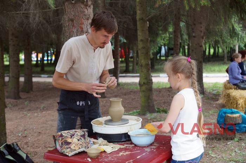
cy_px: 82
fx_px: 358
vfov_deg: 25.7
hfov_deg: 37.9
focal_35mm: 52
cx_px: 123
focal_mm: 35
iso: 640
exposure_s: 1/160
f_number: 4.5
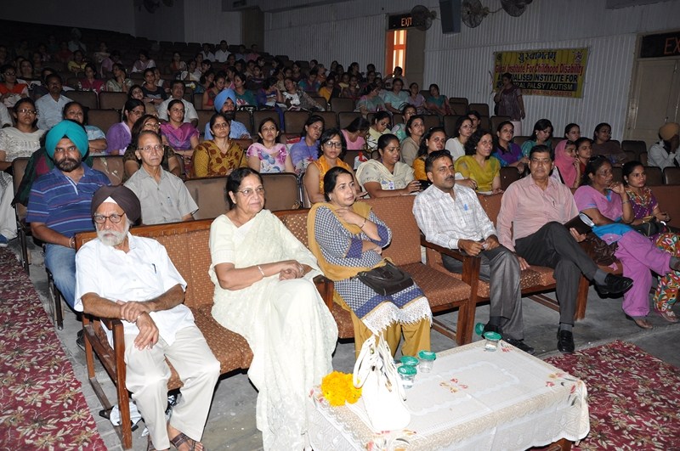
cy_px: 226
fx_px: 509
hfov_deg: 67.5
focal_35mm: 27
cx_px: 340
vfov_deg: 47.8
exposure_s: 1/125
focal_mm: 18
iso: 320
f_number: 5
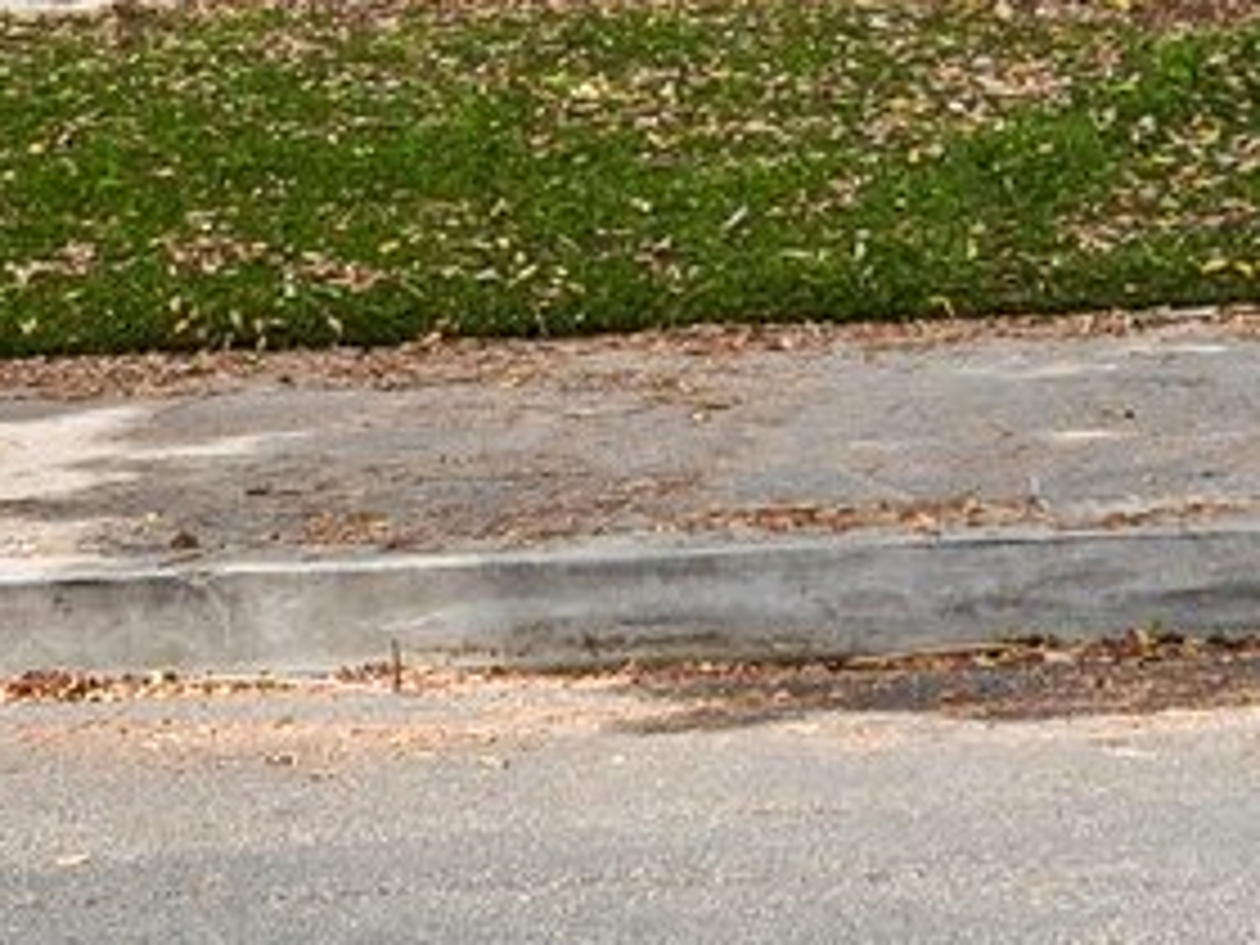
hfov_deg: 9.4
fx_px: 7680
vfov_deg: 6.8
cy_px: -1096
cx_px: 405
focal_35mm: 211
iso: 125
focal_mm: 30
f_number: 8
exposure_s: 1/320
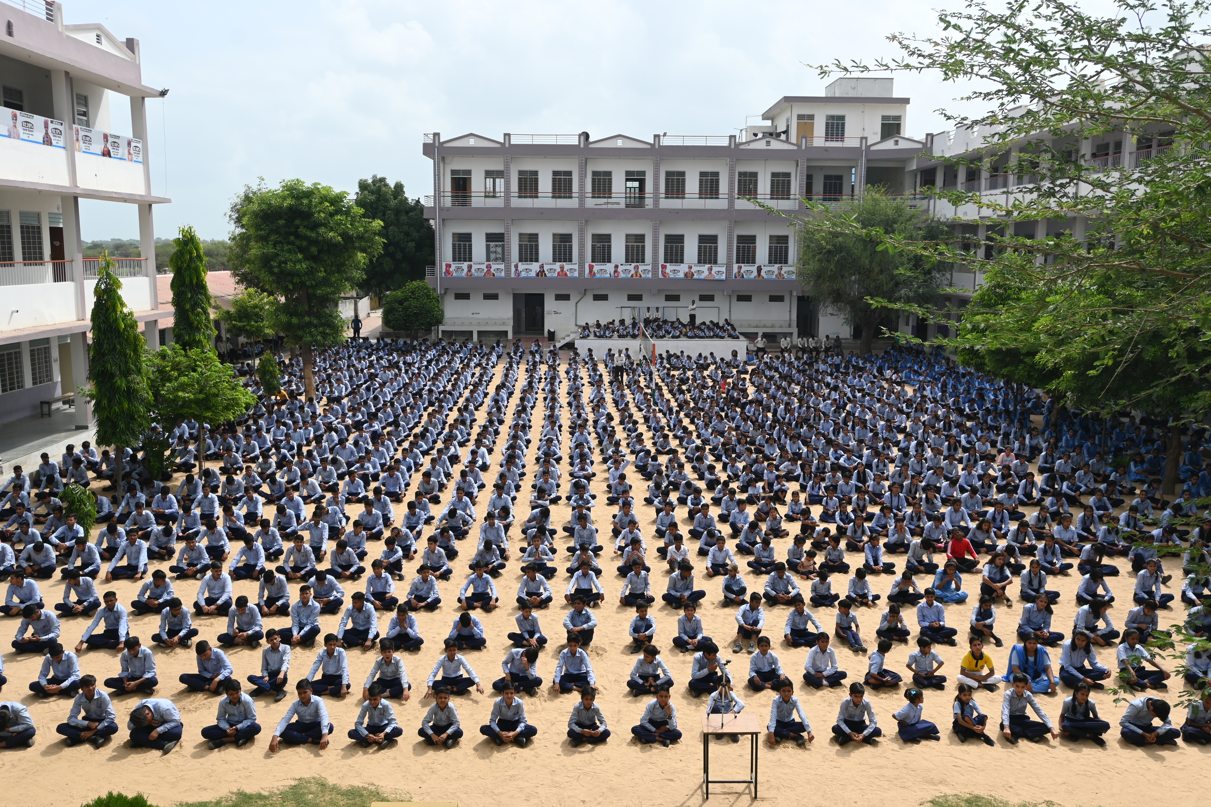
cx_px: 606
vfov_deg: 42.6
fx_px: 1034
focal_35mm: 31
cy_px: 404
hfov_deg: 60.7
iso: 100
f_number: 7.1
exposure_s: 1/400
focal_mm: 20.5
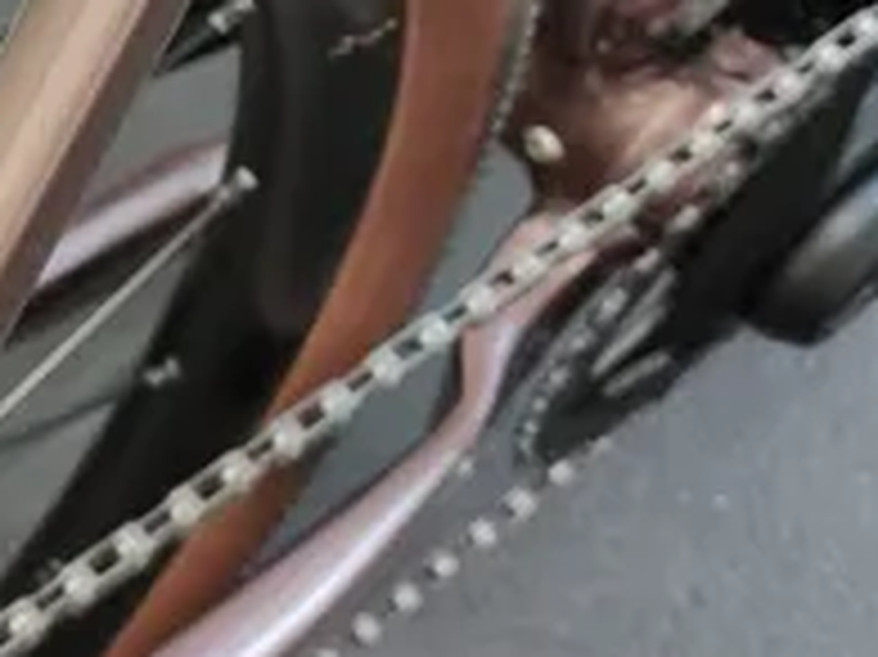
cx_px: -531
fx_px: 2814
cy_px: -450
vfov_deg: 12.4
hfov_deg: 15.9
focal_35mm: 111
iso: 1000
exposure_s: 1/50
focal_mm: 4.75
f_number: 1.65
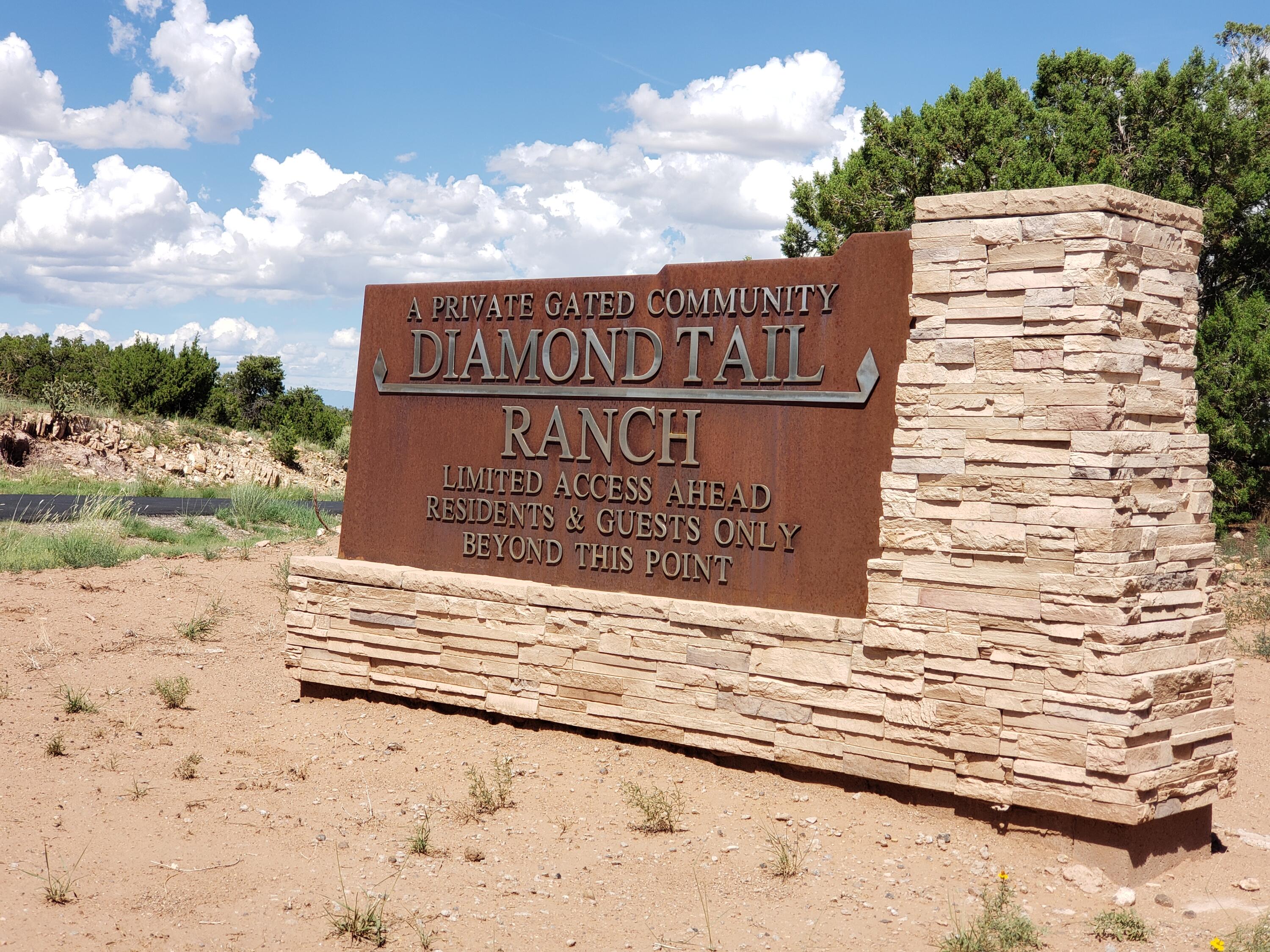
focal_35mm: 52
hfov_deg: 36.8
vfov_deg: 28.0
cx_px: 635
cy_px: 476
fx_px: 1908
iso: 32
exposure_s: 1/707
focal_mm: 6
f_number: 2.4
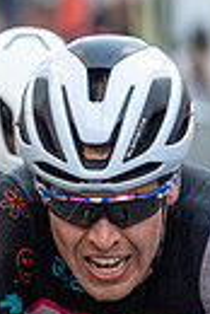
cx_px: 27
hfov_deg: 1.6
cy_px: 311
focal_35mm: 865
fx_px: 7548
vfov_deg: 2.4
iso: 1000
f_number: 4
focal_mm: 149
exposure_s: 1/640
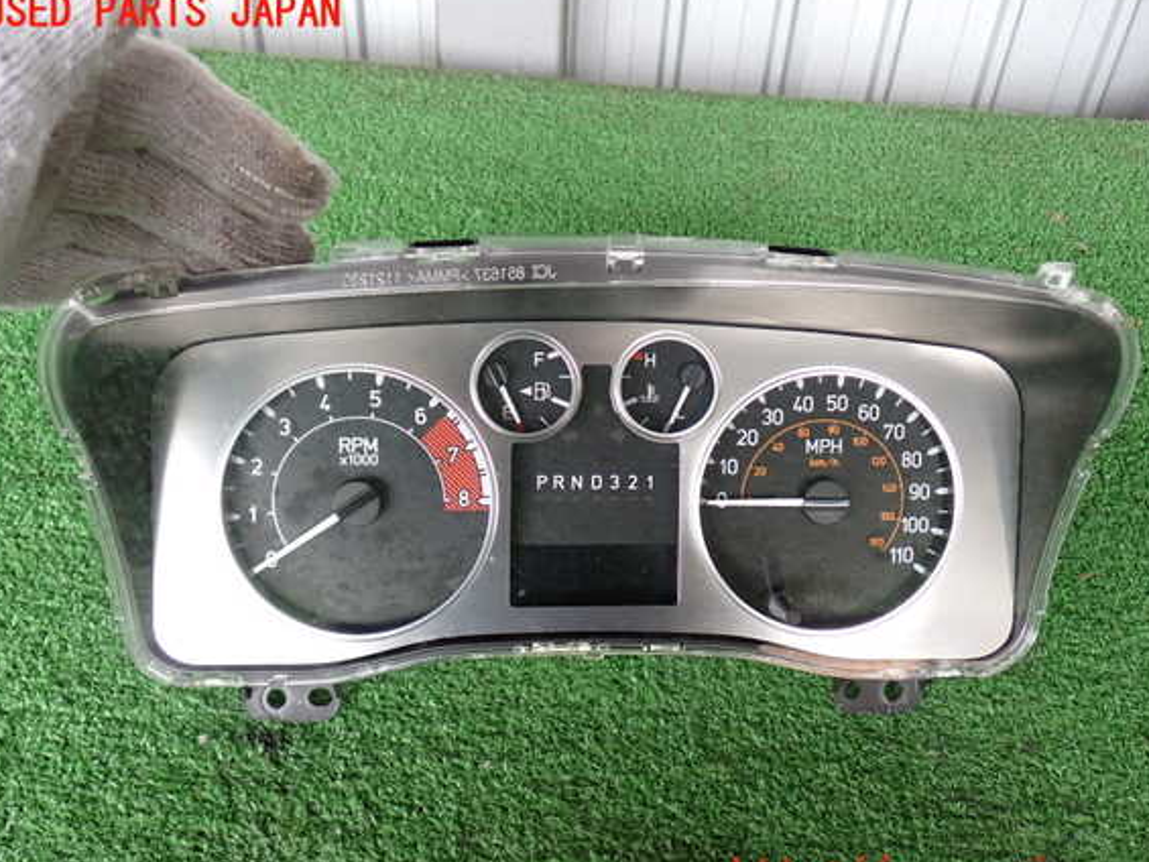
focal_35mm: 34
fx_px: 1129
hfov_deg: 53.9
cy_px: 445
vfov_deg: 41.8
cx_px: 582
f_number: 2.4
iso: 200
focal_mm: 5.79
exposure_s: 1/40
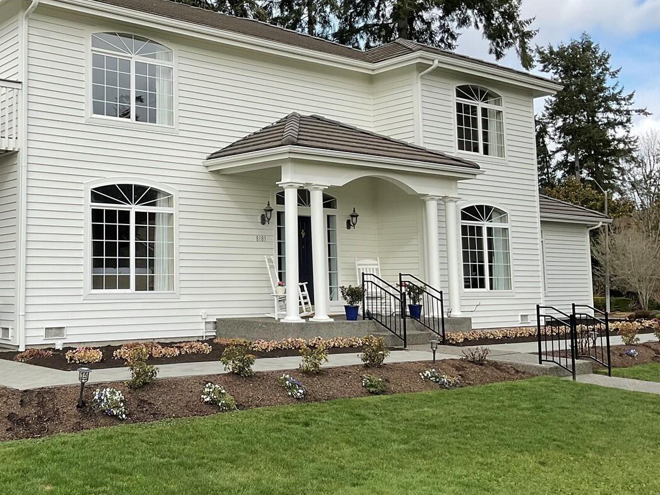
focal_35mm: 44
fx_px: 839
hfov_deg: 41.9
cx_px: 181
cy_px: 195
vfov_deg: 32.8
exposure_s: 1/1015
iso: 16
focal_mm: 3
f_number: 1.8
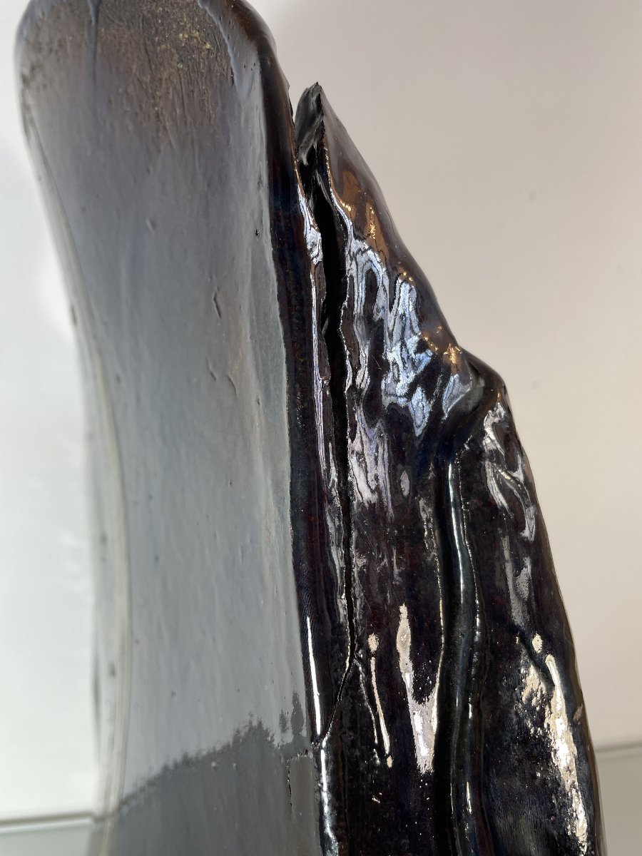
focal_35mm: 26
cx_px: 321
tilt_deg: -5.5
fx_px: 643
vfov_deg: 67.3
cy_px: 428
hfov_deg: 53.1
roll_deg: -3.2
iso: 50
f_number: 1.6
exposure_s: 1/100
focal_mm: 4.2
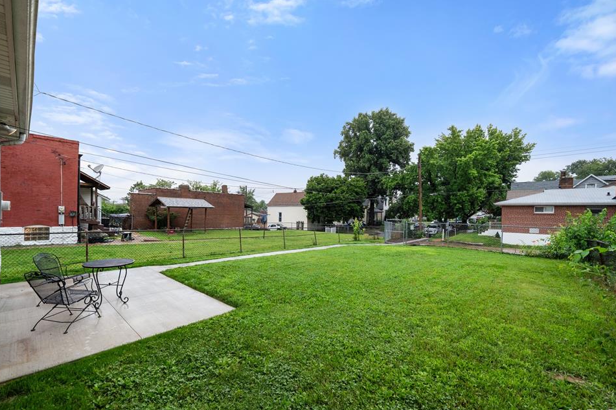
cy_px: 209
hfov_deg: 104.2
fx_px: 239
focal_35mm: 14
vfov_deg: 81.1
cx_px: 291
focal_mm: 13
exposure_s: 1/80
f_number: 7.1
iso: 640
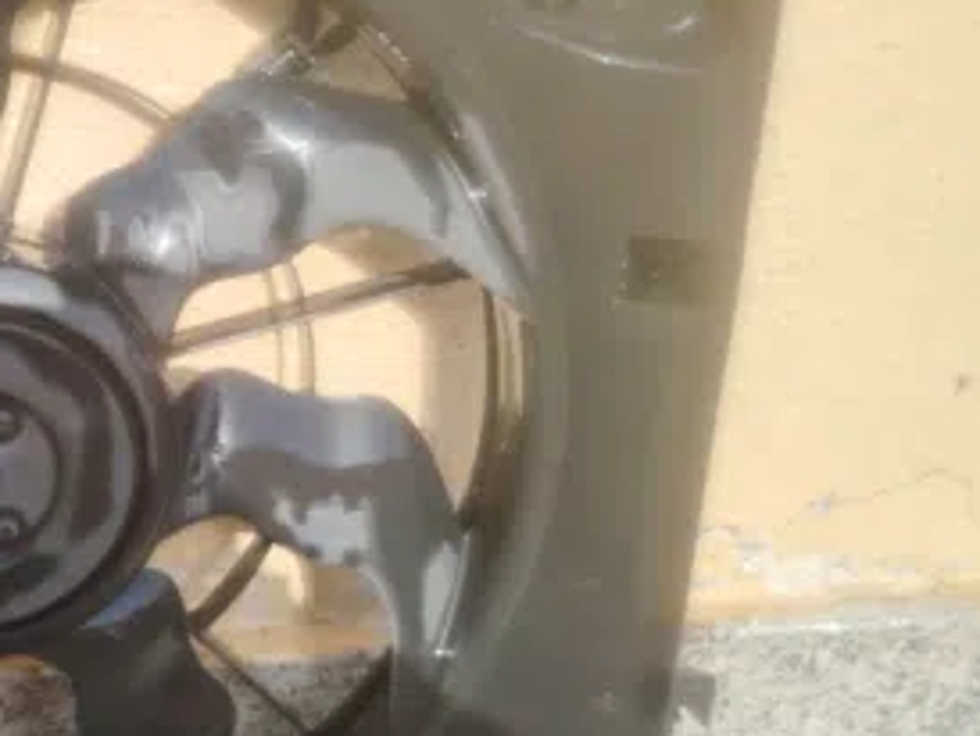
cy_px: 368
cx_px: -57
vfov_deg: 26.1
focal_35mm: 56
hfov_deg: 31.1
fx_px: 1587
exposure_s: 1/643
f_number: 1.75
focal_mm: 5.25
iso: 100
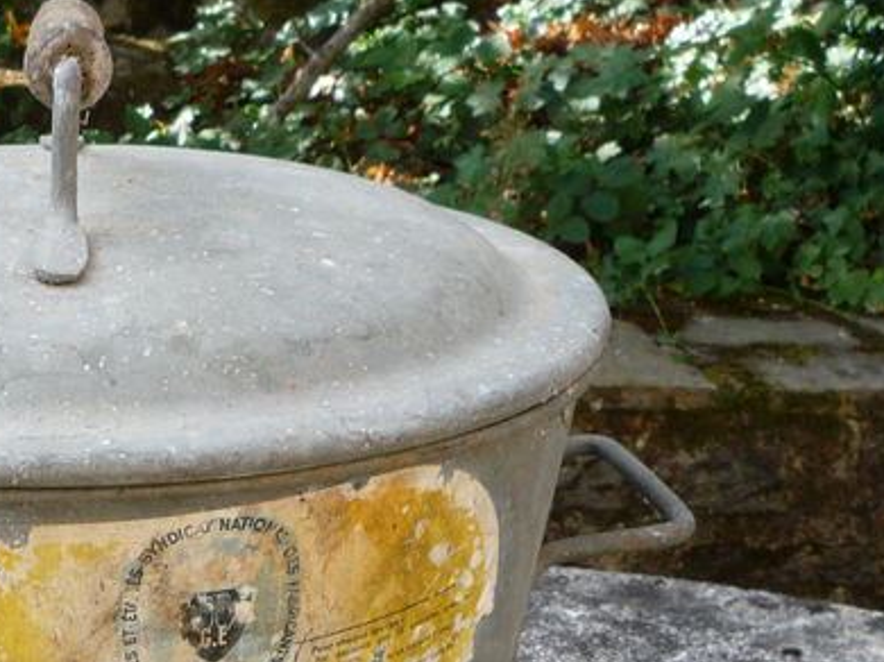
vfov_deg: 18.5
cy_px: 698
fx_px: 1965
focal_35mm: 77
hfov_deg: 23.9
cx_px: -59
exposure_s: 1/100
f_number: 4
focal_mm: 5.2
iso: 100
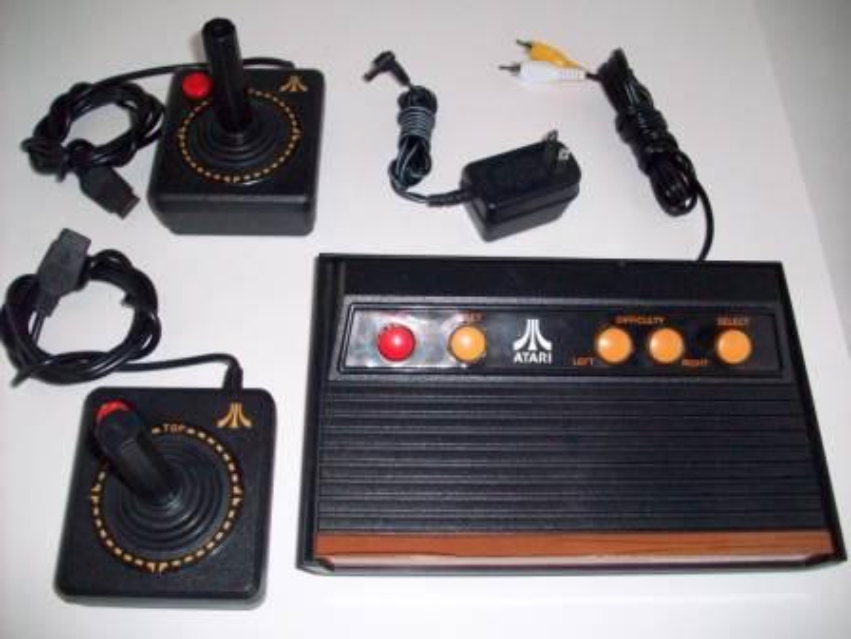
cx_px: 426
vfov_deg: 38.7
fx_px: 910
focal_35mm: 37
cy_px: 320
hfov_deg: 50.1
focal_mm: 6.2
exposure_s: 1/128
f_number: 2.8
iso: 400
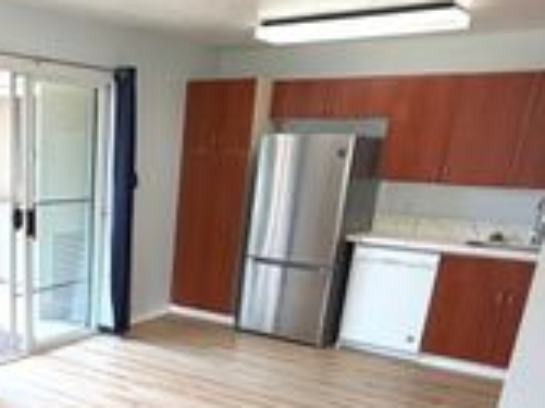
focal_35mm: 42
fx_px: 661
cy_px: 387
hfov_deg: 41.6
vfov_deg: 32.2
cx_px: 65
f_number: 2.2
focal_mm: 2.22
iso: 200
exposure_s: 1/120
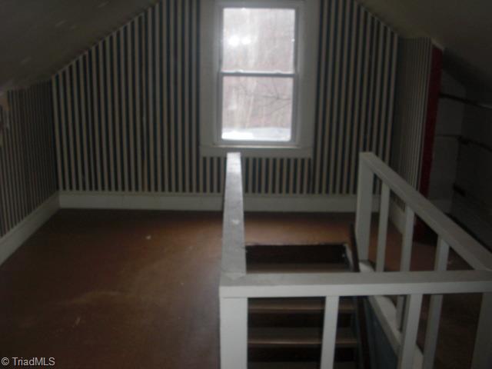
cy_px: 184
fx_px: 512
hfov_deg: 51.4
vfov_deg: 39.7
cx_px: 246
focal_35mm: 36
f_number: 2.8
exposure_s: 1/60
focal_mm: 6.3
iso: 200
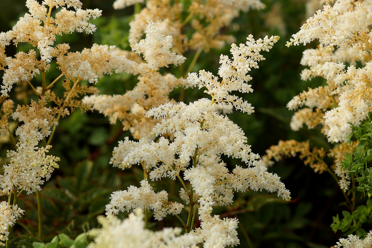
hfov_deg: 13.7
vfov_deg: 9.1
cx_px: 186
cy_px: 124
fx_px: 1550
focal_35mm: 150
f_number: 4.5
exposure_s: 1/200
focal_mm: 100
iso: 100
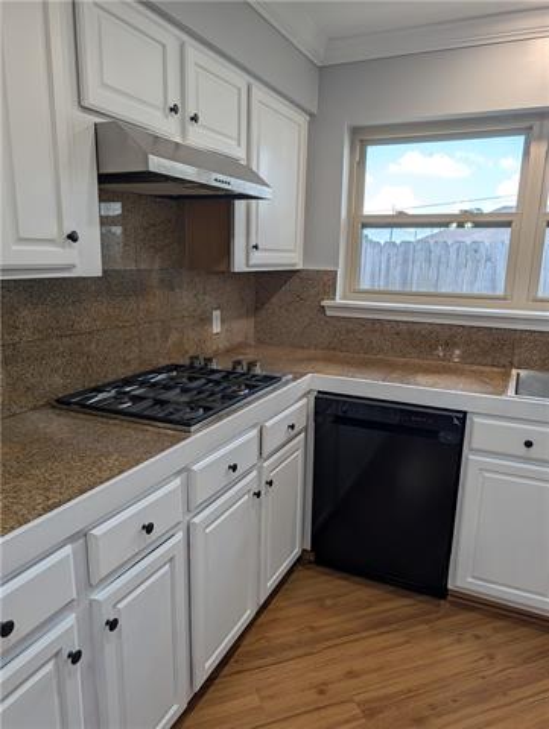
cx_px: 274
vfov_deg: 71.5
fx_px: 507
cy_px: 364
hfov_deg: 56.9
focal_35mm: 24
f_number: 1.68
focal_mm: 6.9
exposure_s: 1/146
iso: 16
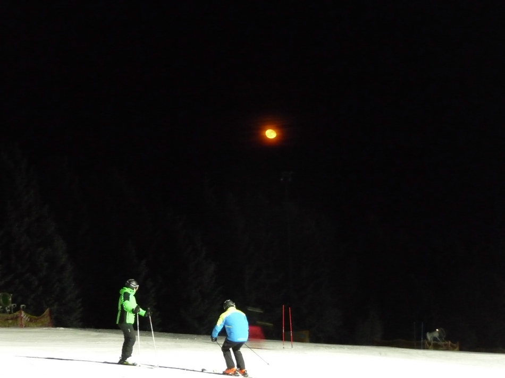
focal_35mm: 77
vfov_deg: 19.1
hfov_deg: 25.3
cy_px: 189
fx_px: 1123
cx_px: 252
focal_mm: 13.1
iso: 800
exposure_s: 1/8
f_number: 4.6
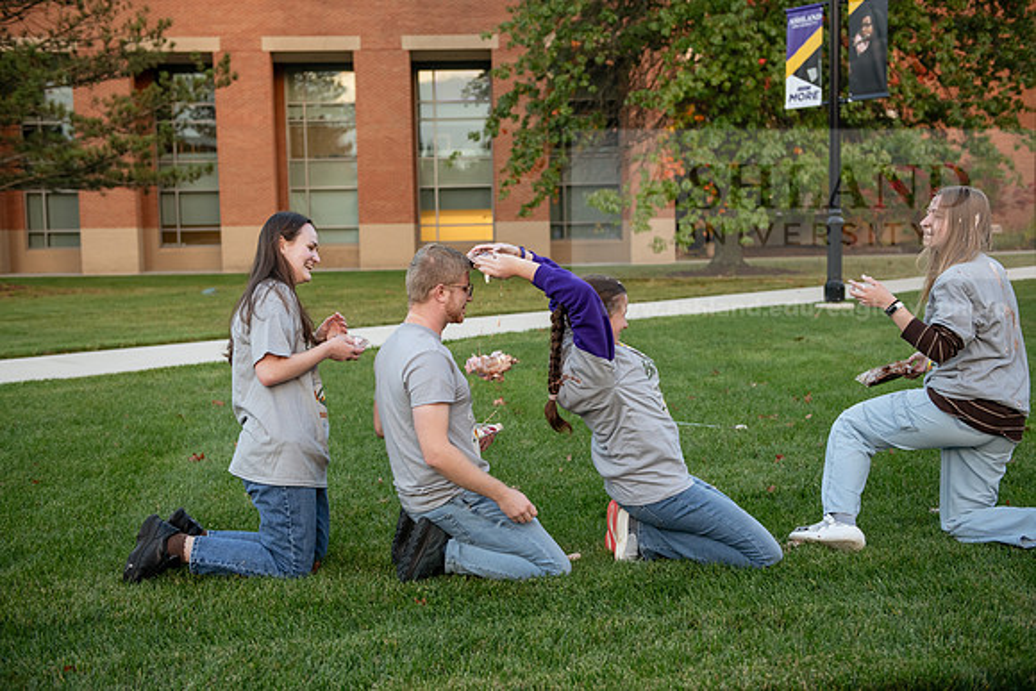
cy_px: 346
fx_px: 1382
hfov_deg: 41.1
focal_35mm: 48
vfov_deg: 28.1
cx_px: 518
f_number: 3.2
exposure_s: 1/320
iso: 800
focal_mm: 48
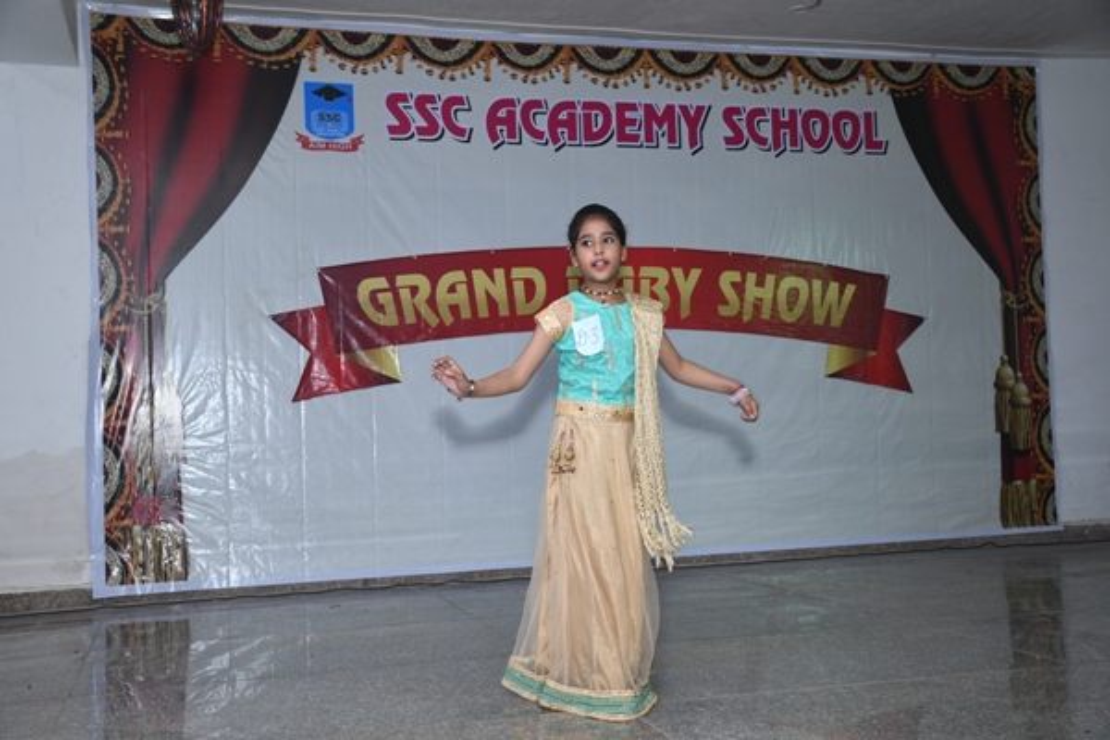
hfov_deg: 48.5
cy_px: 370
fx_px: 1233
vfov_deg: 33.4
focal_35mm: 40
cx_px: 555
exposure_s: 1/125
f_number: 4
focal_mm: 27
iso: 800
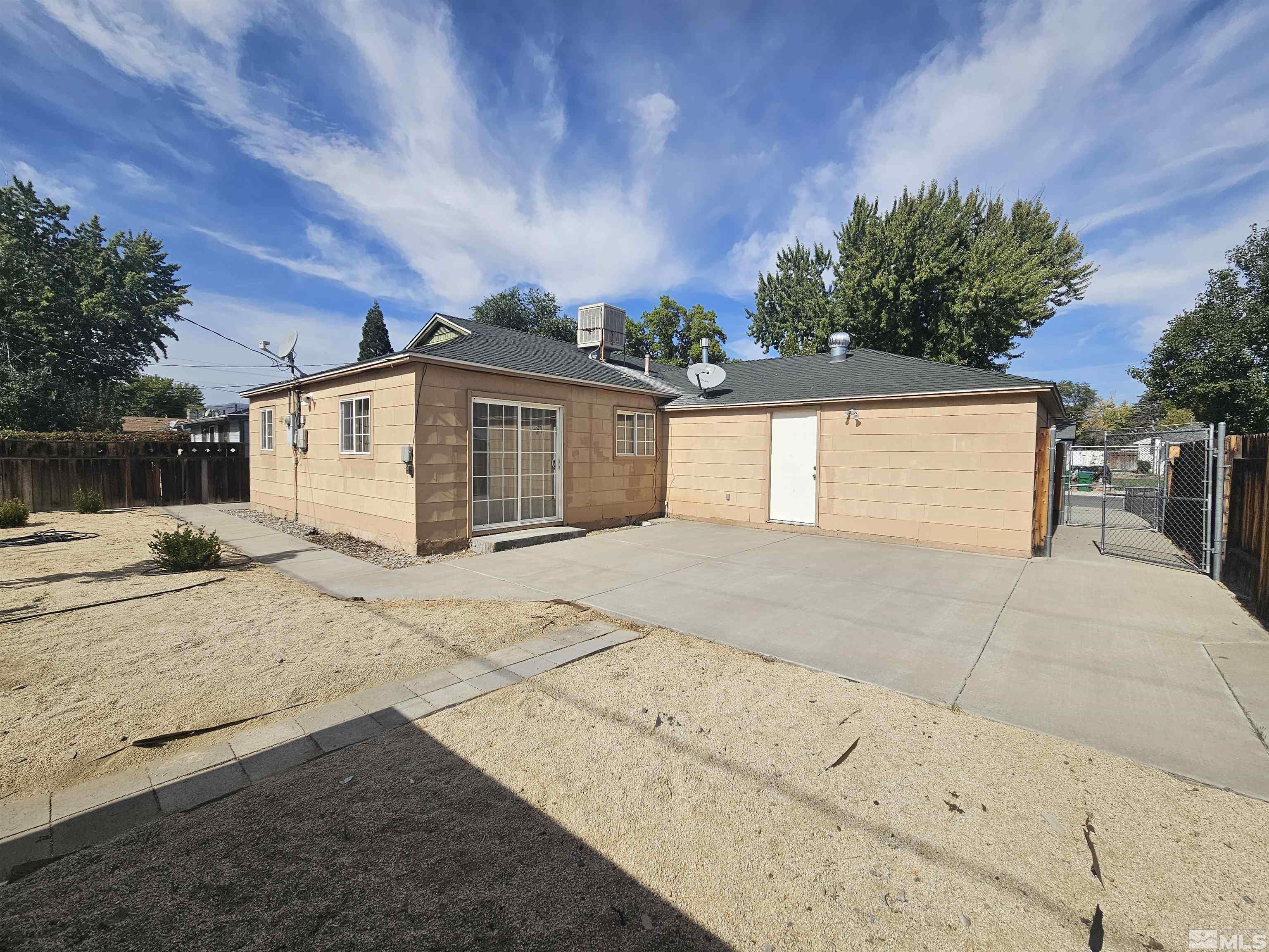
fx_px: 477
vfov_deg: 89.9
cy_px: 476
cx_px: 634
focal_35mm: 13
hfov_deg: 106.2
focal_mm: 2.2
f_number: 2.2
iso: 50
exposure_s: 1/4566
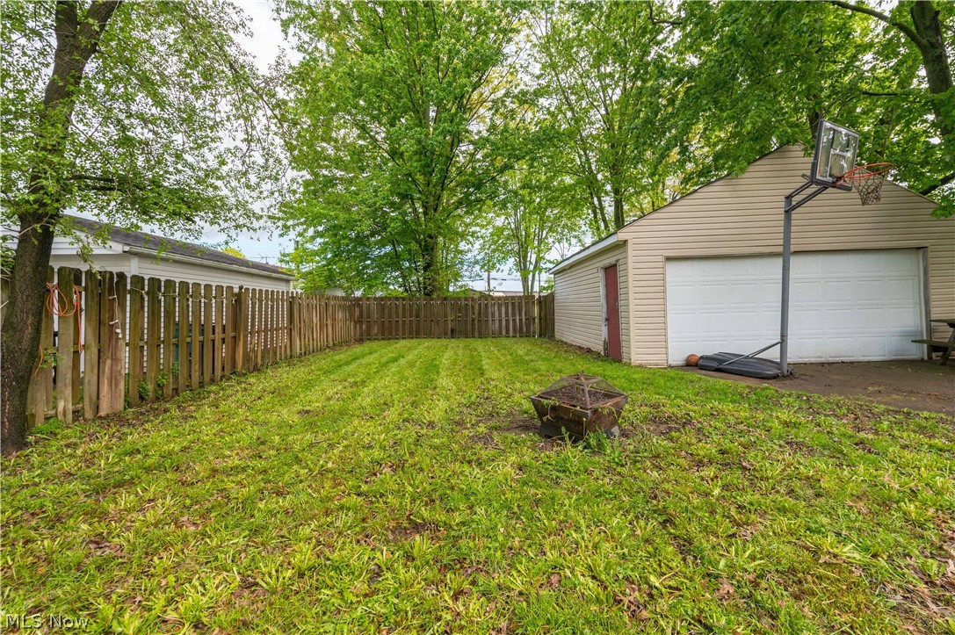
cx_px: 478
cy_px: 318
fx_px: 371
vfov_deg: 81.1
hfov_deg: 104.3
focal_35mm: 14
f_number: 9
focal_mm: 14
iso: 320
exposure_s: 1/320
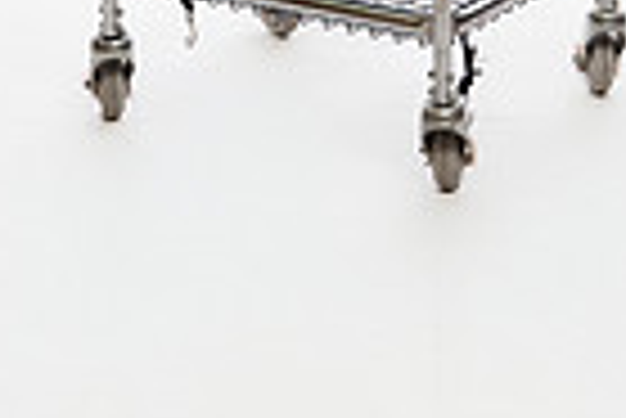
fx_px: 2820
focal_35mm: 162
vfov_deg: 7.9
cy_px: -571
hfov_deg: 12.7
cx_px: 396
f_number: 5.6
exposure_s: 1/250
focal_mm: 50
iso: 640
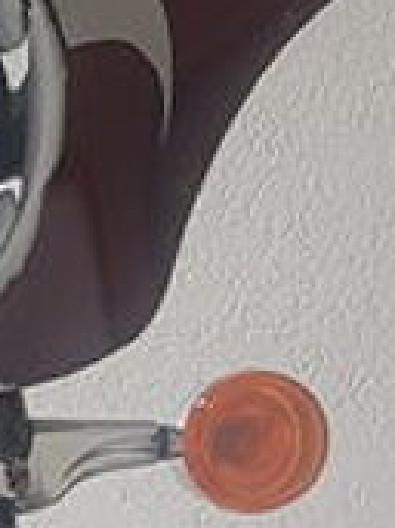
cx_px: -676
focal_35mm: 203
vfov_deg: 9.6
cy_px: 662
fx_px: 3092
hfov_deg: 6.8
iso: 50
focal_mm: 4.2
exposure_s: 1/100
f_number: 1.7
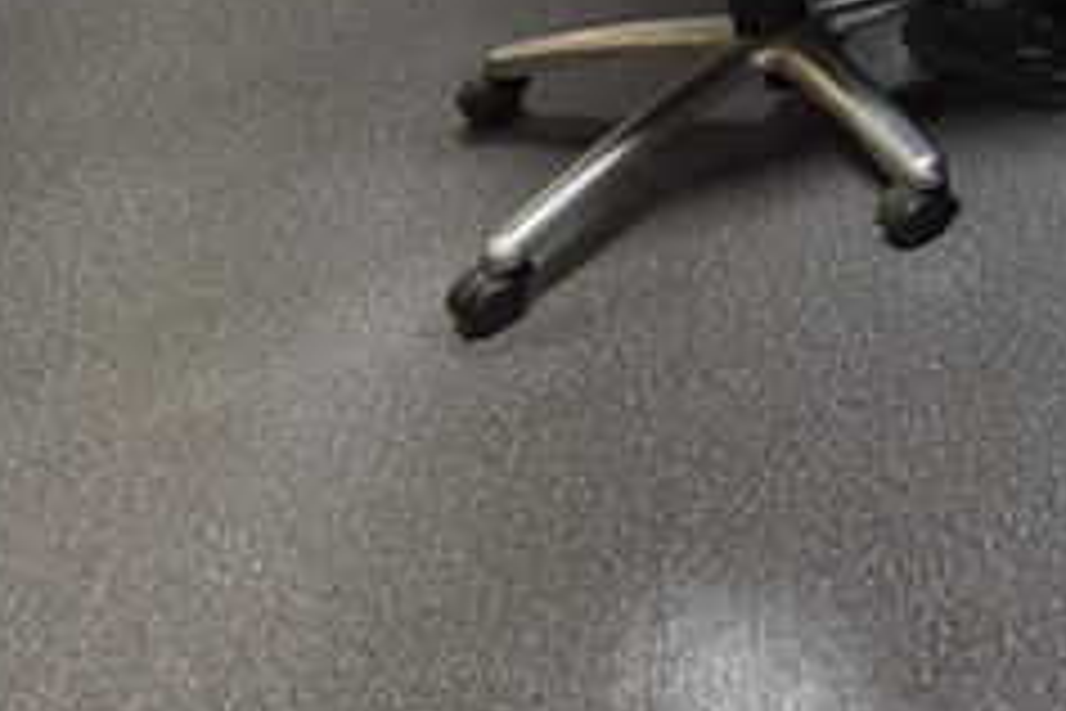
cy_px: -536
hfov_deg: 23.0
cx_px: 1826
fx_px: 1688
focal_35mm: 57
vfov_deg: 18.8
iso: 400
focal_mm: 2.2
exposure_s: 1/60
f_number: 1.9
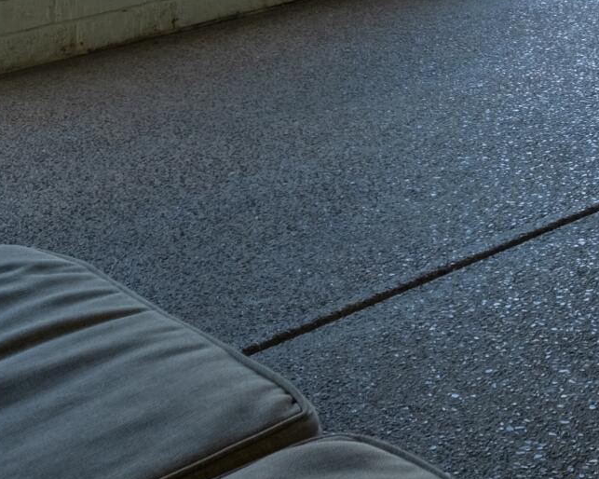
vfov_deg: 14.5
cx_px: 746
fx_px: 1630
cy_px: -404
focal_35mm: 92
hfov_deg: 19.4
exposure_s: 1/480
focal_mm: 14
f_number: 8
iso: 200
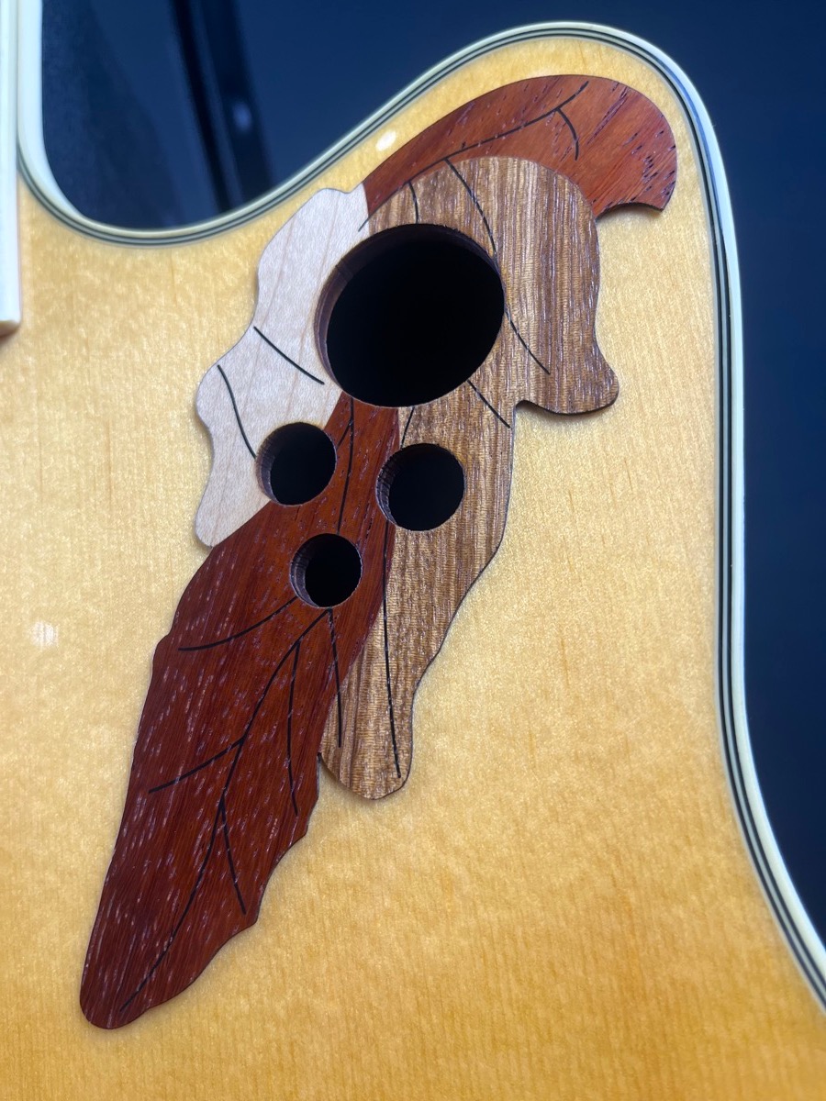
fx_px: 827
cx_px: 413
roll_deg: +9.9
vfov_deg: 67.3
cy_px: 550
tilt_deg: +10.8
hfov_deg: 53.1
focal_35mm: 26
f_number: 1.6
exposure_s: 1/120
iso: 64
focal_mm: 5.1
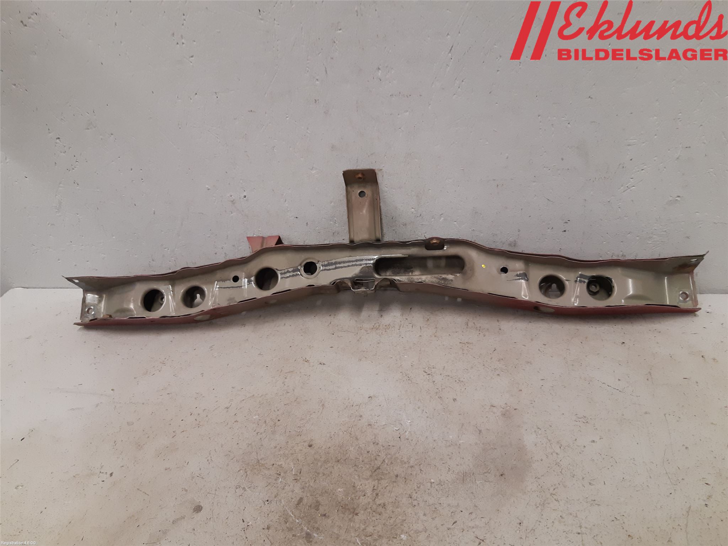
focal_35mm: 26
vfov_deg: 53.1
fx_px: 547
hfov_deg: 67.3
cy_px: 273
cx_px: 364
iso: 160
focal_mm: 3.93
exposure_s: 1/50
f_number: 1.7
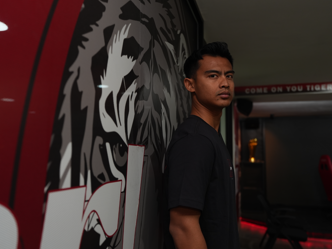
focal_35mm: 34
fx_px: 326
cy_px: 125
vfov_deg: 41.8
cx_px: 172
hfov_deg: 53.9
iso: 800
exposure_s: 1/160
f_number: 2.8
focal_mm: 31
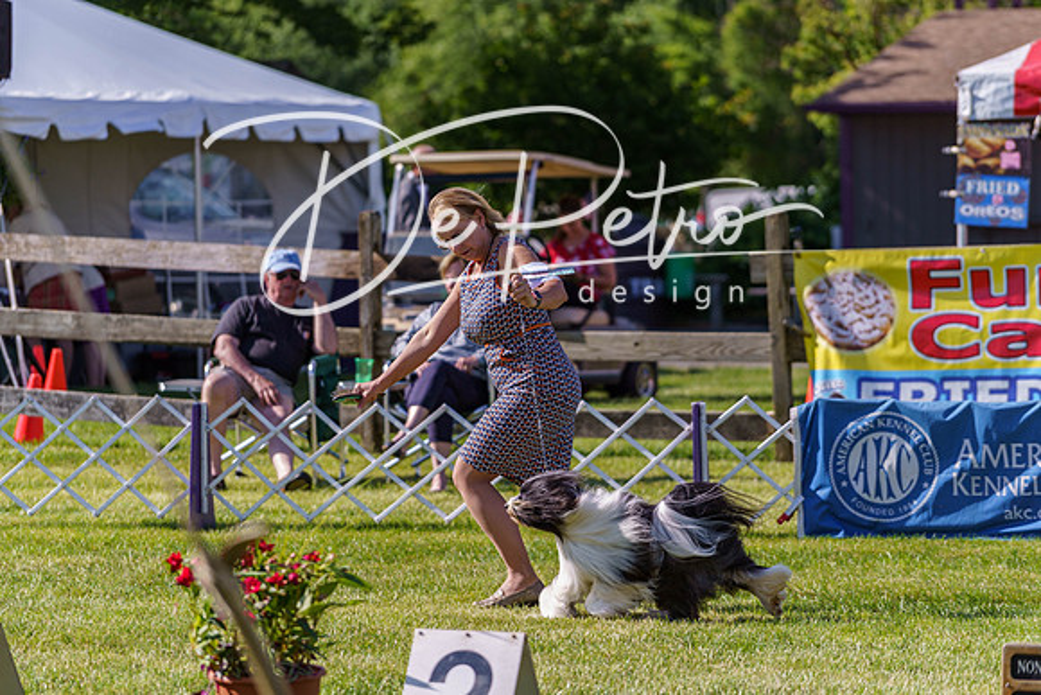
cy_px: 348
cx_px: 520
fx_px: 5148
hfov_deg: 11.5
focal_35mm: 178
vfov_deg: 7.7
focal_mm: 178
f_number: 4
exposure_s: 1/1250
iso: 200
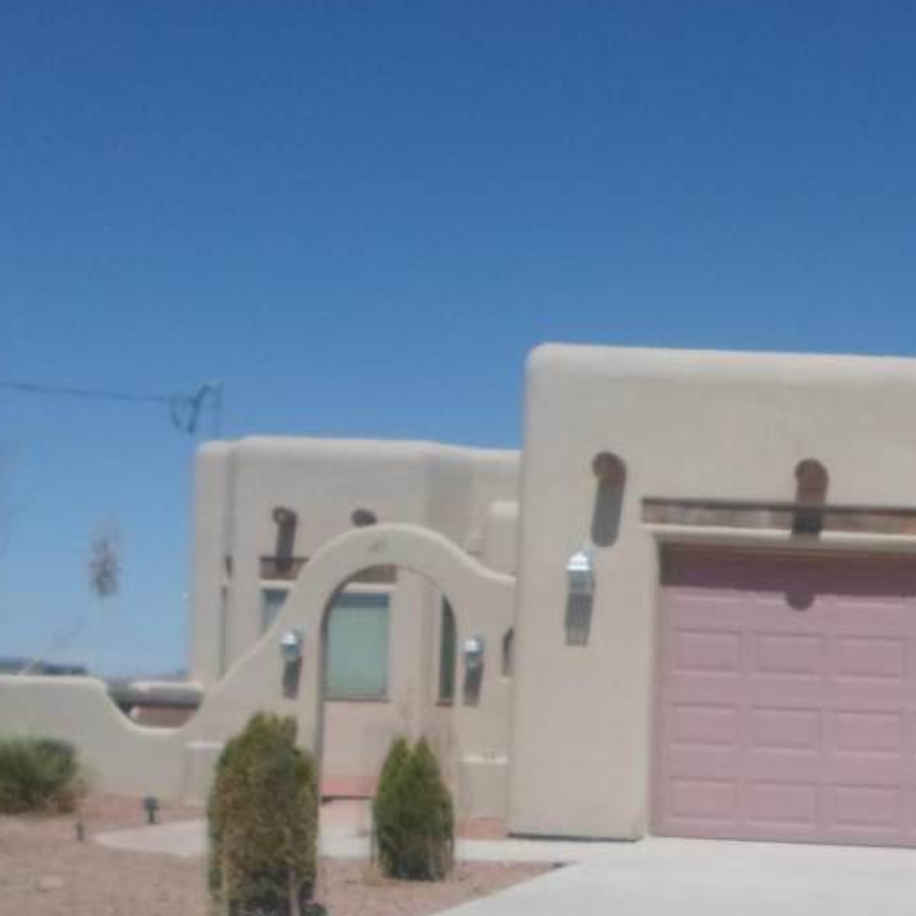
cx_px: 929
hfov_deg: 27.3
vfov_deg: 28.4
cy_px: 746
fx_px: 1766
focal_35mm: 59
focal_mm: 4.5
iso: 80
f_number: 9.2
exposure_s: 1/250
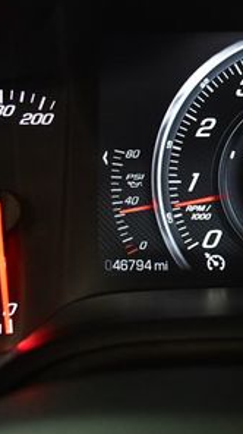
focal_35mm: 68
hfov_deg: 16.7
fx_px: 781
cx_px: 313
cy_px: 179
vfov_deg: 31.0
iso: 3200
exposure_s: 1/100
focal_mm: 20
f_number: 3.8
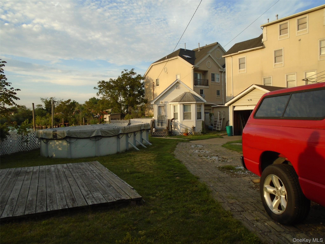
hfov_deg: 67.3
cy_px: 122
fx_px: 244
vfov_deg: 53.1
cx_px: 162
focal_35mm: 26
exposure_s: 1/400
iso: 100
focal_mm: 4.6
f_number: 3.2
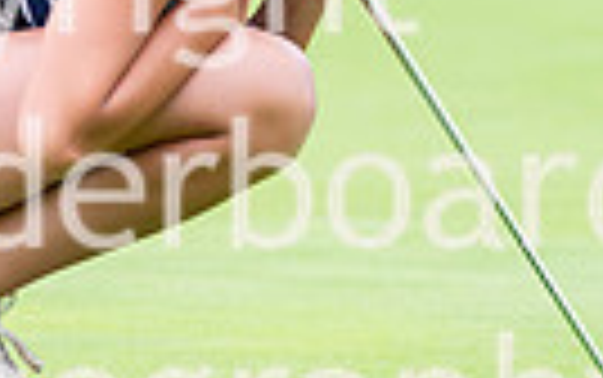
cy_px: 220
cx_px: 180
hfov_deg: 1.4
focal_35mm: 1537
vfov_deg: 0.9
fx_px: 25280
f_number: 4
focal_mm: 300
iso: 400
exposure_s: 1/2000
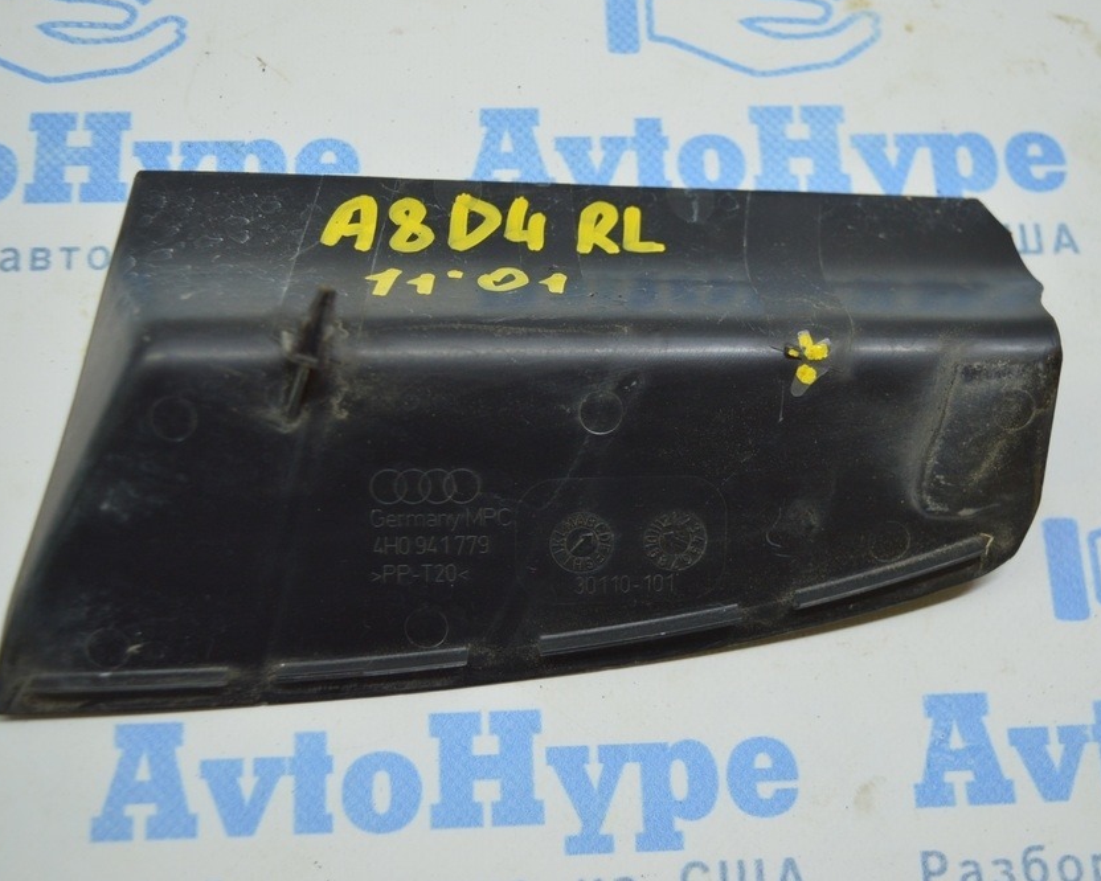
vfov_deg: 33.4
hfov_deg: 41.1
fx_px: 1467
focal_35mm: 45
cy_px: 433
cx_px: 557
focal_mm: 26
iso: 400
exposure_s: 1/60
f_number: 4
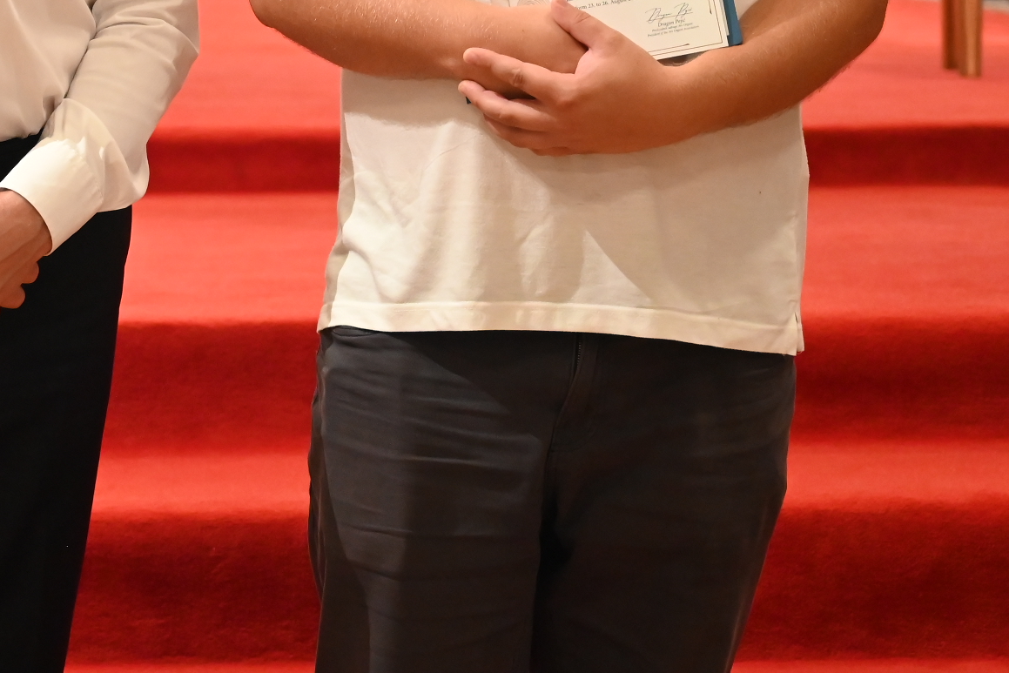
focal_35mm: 135
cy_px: -90
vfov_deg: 10.0
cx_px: 261
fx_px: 3784
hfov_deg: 15.1
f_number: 4
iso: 3600
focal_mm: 52
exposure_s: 1/60
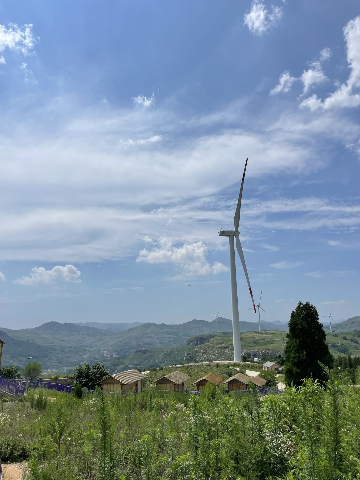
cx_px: 180
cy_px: 240
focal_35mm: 26
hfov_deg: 53.1
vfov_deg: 67.3
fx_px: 361
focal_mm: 4.2
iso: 32
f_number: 1.6
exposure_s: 1/10753
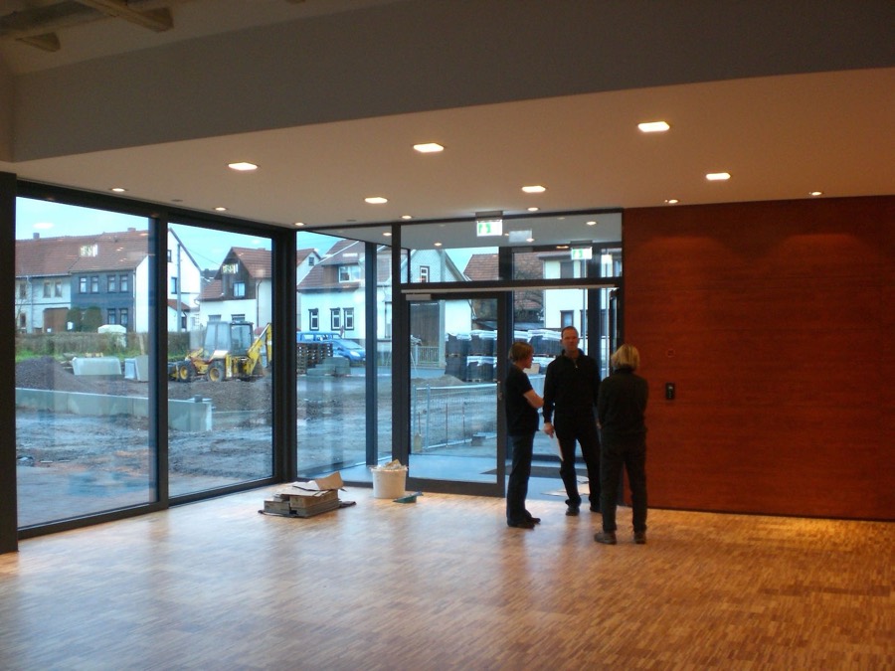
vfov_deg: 37.7
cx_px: 448
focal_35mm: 38
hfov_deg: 49.0
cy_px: 336
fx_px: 982
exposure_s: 1/40
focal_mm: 6.3
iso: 200
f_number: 3.1
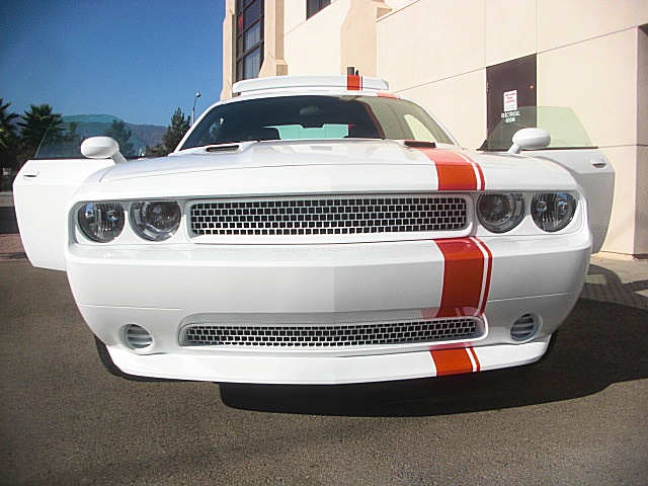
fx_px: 674
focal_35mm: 36
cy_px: 243
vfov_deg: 39.7
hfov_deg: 51.4
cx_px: 324
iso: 50
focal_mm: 6.3
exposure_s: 1/200
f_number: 7.9
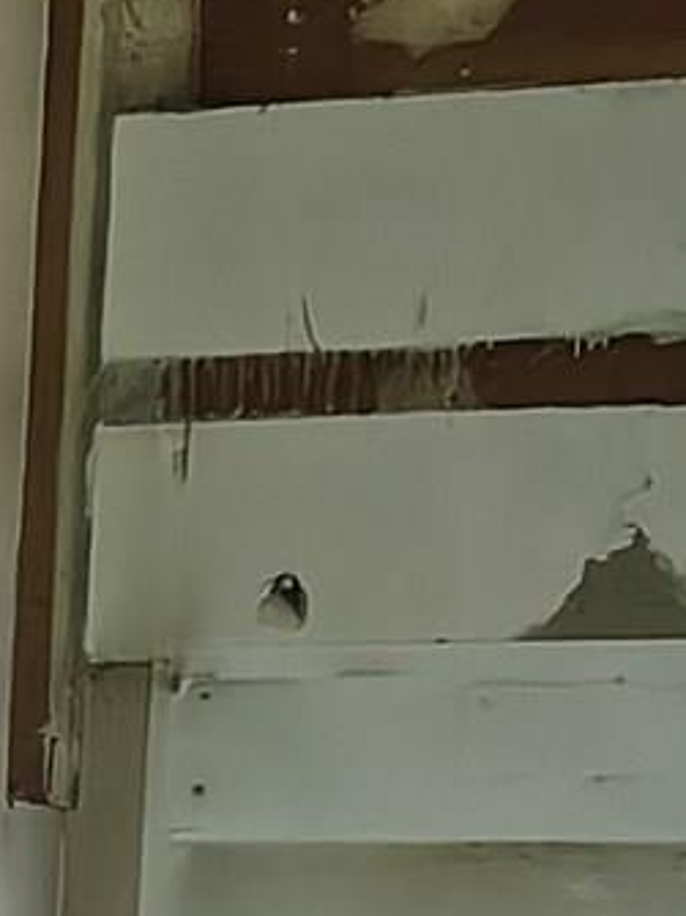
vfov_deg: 11.6
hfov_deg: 7.5
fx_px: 4363
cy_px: 1293
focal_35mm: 165
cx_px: -1602
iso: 1736
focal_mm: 5.56
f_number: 1.8
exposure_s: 1/30
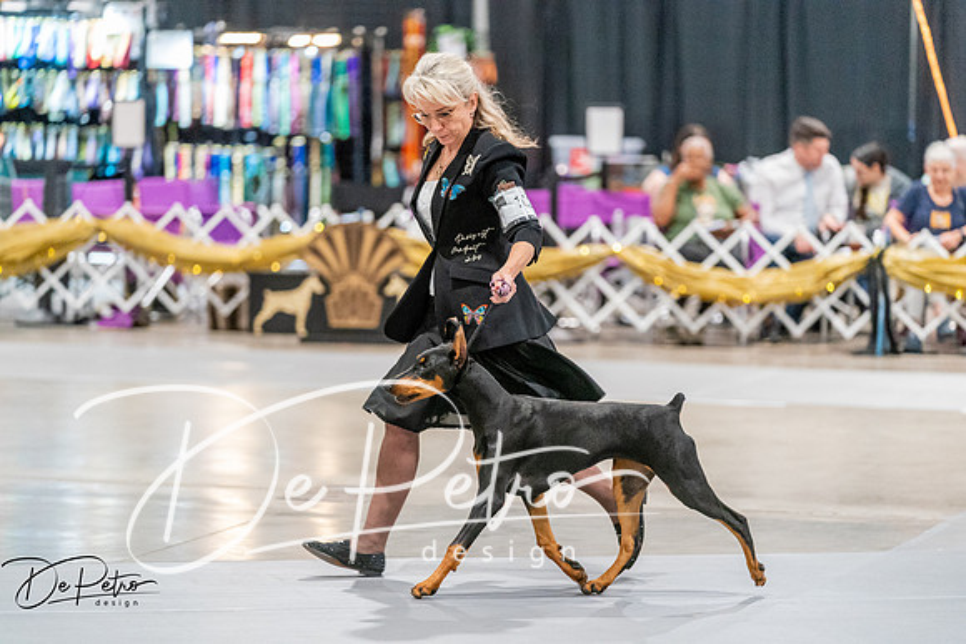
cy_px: 322
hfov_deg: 12.5
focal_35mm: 164
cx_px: 483
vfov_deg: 8.4
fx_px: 4401
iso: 8000
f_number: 2.8
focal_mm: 164
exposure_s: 1/250
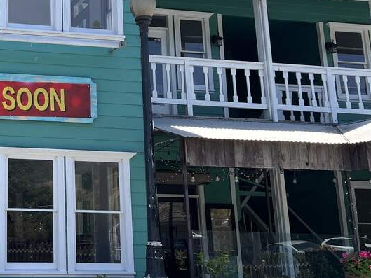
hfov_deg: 29.9
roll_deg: -1.0
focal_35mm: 59
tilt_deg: +14.6
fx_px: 632
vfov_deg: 24.6
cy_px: 76
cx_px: -20
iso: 50
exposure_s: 1/1372
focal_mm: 5.1
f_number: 1.6
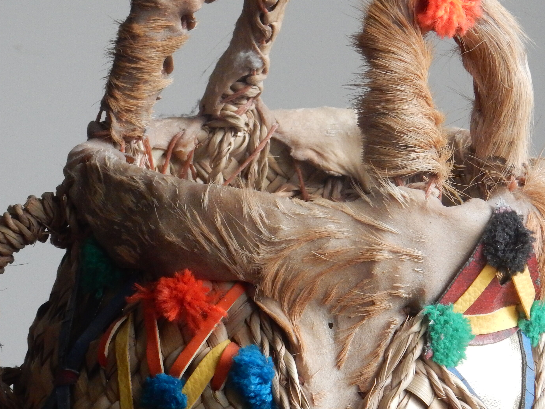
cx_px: 277
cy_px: 227
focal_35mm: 194
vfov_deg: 7.7
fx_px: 3054
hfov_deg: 10.2
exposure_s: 1/60
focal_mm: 20.9
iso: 400
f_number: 5.6
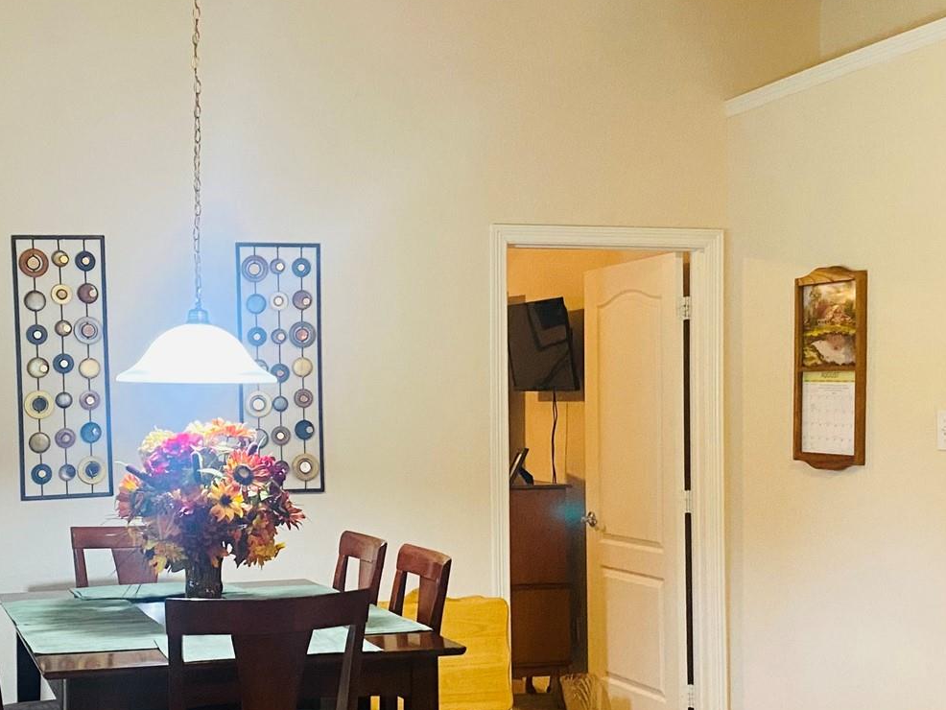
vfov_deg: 27.0
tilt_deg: -0.2
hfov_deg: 35.4
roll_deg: +0.2
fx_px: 1476
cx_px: 366
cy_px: 432
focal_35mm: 54
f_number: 1.8
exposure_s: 1/60
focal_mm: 4.25
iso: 500
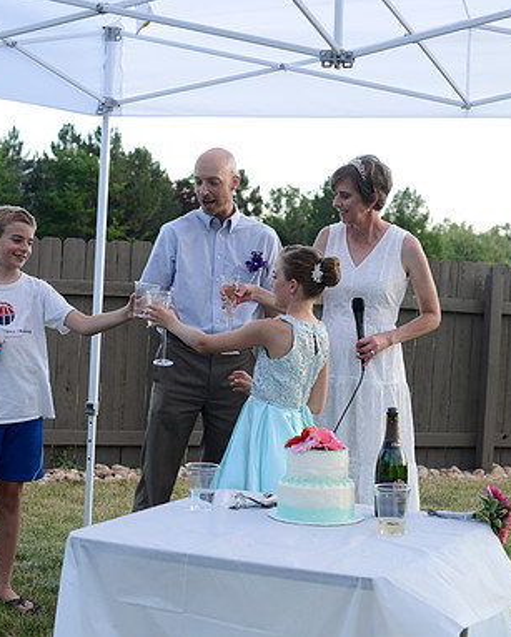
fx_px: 1341
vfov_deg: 26.7
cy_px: 317
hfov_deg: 21.6
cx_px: 220
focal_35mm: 71
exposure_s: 1/250
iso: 400
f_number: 4.5
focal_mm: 50
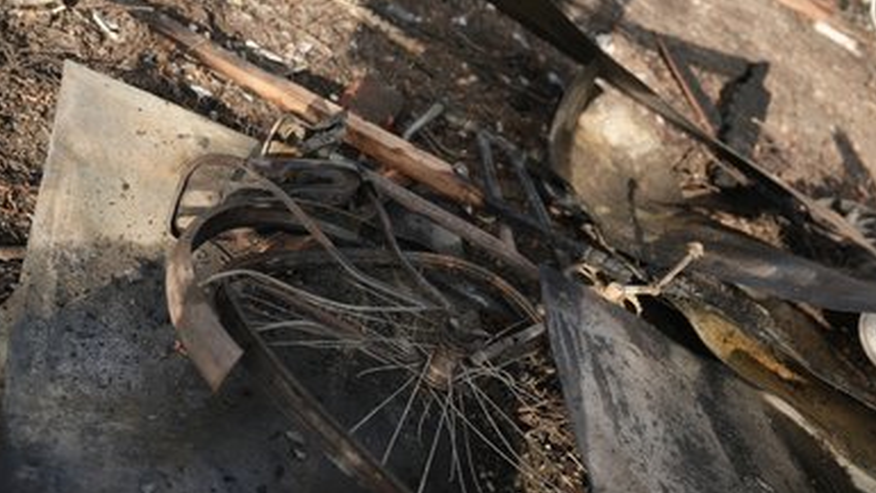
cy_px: 299
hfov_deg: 54.0
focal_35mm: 37
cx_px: 448
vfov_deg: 31.9
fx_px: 860
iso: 200
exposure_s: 1/250
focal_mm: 34
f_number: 2.8
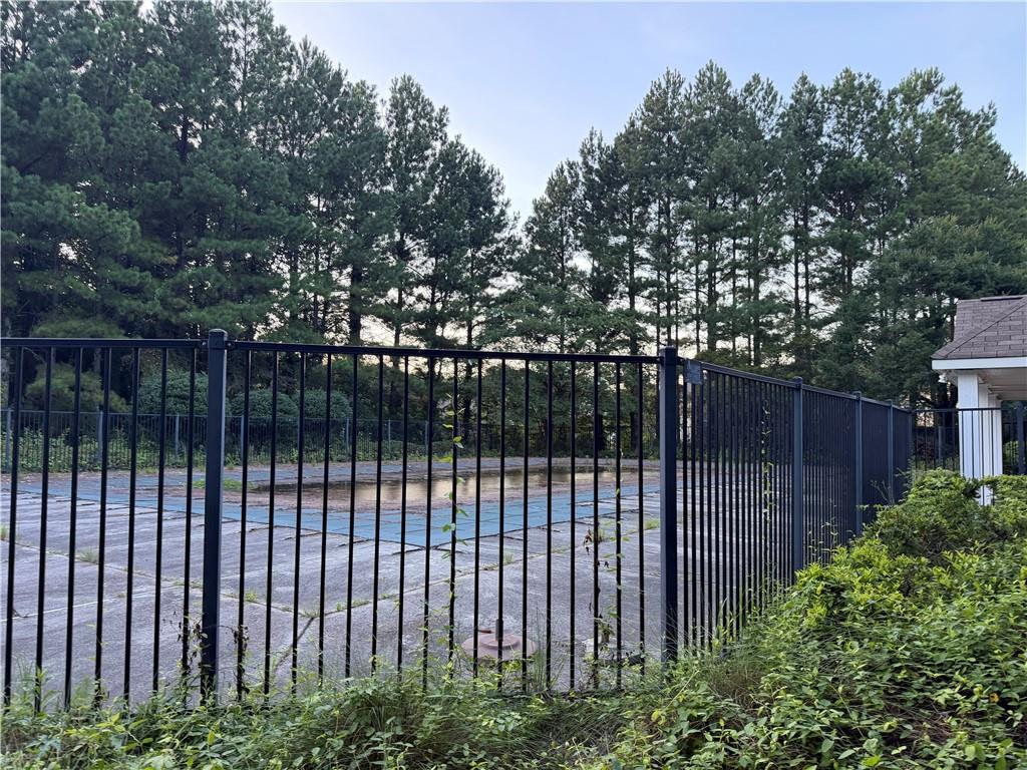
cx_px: 514
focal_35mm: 24
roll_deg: -0.3
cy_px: 385
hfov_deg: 71.6
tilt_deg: +3.9
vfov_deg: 56.8
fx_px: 712
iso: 200
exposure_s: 1/67
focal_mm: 6.76
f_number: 1.78
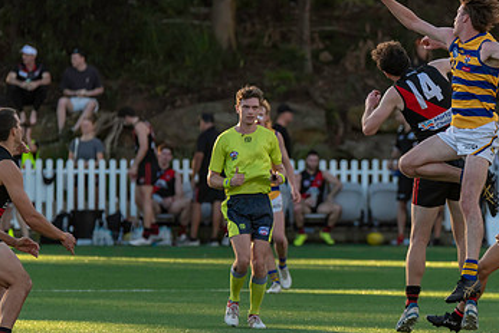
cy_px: 136
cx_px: 421
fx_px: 9877
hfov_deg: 2.9
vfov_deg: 1.9
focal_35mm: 712
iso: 800
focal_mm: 350
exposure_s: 1/1600
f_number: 6
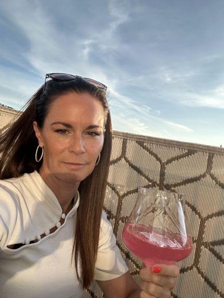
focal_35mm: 30
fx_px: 259
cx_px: 112
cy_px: 149
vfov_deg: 60.0
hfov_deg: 46.8
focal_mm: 2.69
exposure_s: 1/260
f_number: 1.9
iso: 25
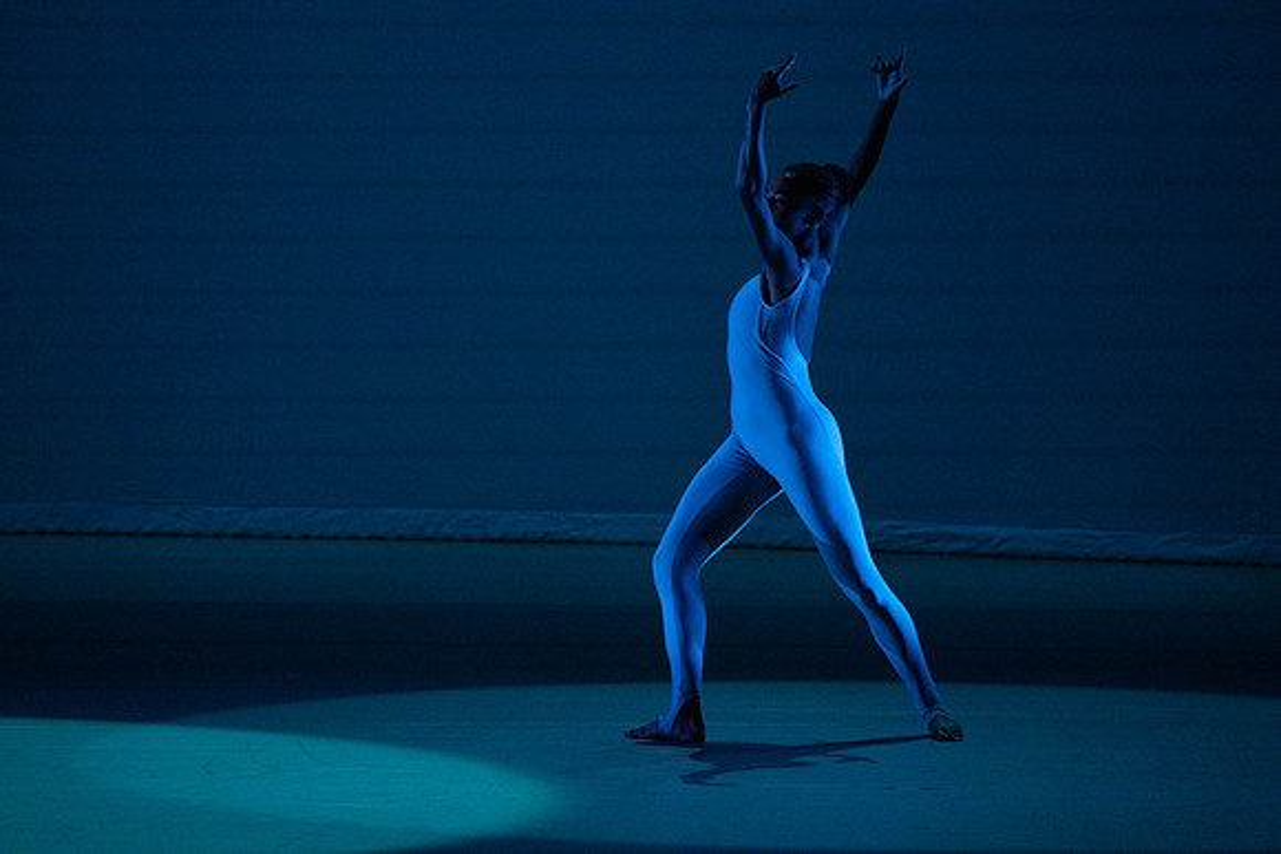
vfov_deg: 3.7
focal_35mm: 370
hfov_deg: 5.6
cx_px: 640
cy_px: 427
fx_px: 13168
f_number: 5.6
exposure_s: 1/400
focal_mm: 370
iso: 16000
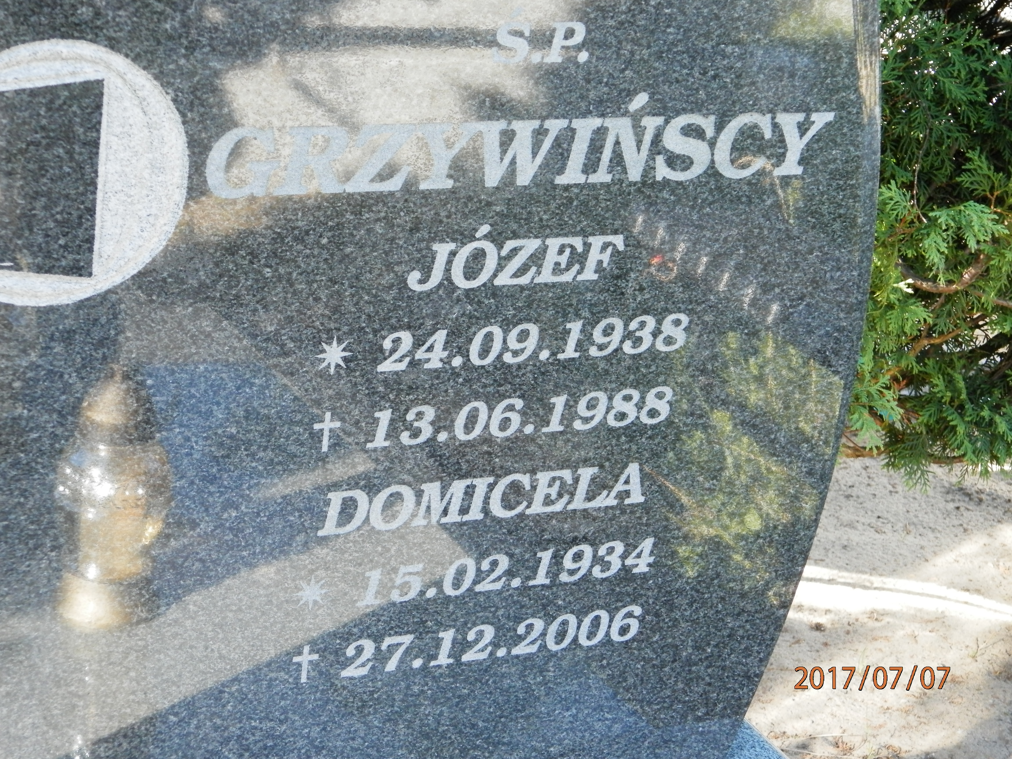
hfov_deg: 23.8
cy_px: 380
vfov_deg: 18.0
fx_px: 2397
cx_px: 506
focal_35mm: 82
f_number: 4.2
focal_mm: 14.6
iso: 200
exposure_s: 1/50
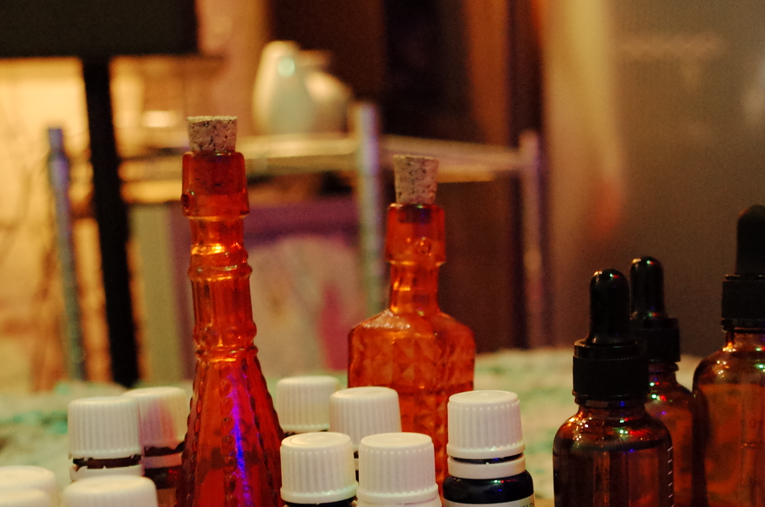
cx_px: 605
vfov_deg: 19.0
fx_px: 1485
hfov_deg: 28.3
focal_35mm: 70
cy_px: 468
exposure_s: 1/5
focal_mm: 18.3
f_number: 2.8
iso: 1600
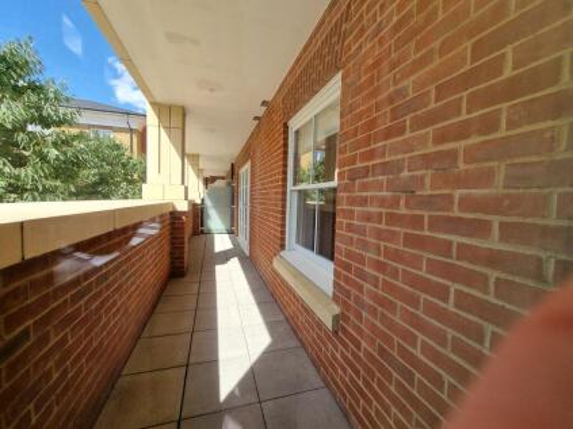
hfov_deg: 106.2
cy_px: 214
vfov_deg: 89.9
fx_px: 215
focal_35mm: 13
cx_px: 286
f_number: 2.2
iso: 50
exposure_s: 1/602
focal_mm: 2.2
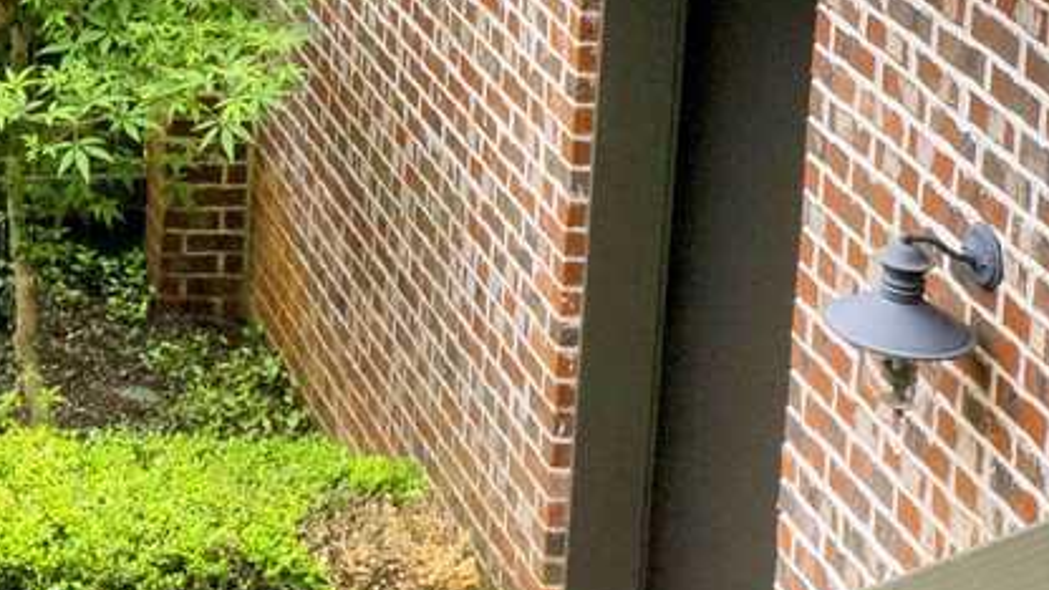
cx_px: -701
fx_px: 3227
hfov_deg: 16.2
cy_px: -744
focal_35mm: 116
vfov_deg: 9.5
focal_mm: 15
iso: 400
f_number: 11
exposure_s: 1/160
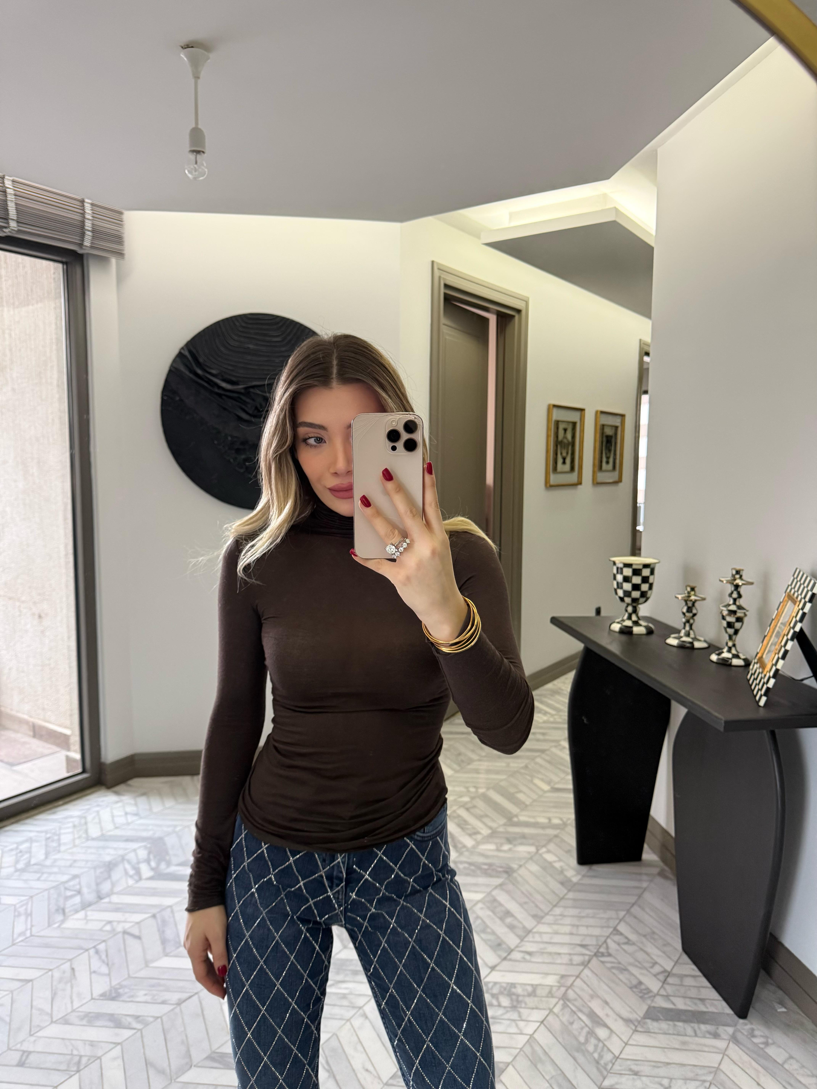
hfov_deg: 56.8
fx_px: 755
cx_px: 408
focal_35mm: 24
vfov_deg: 71.6
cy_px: 544
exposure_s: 1/60
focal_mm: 6.76
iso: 320
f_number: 1.78
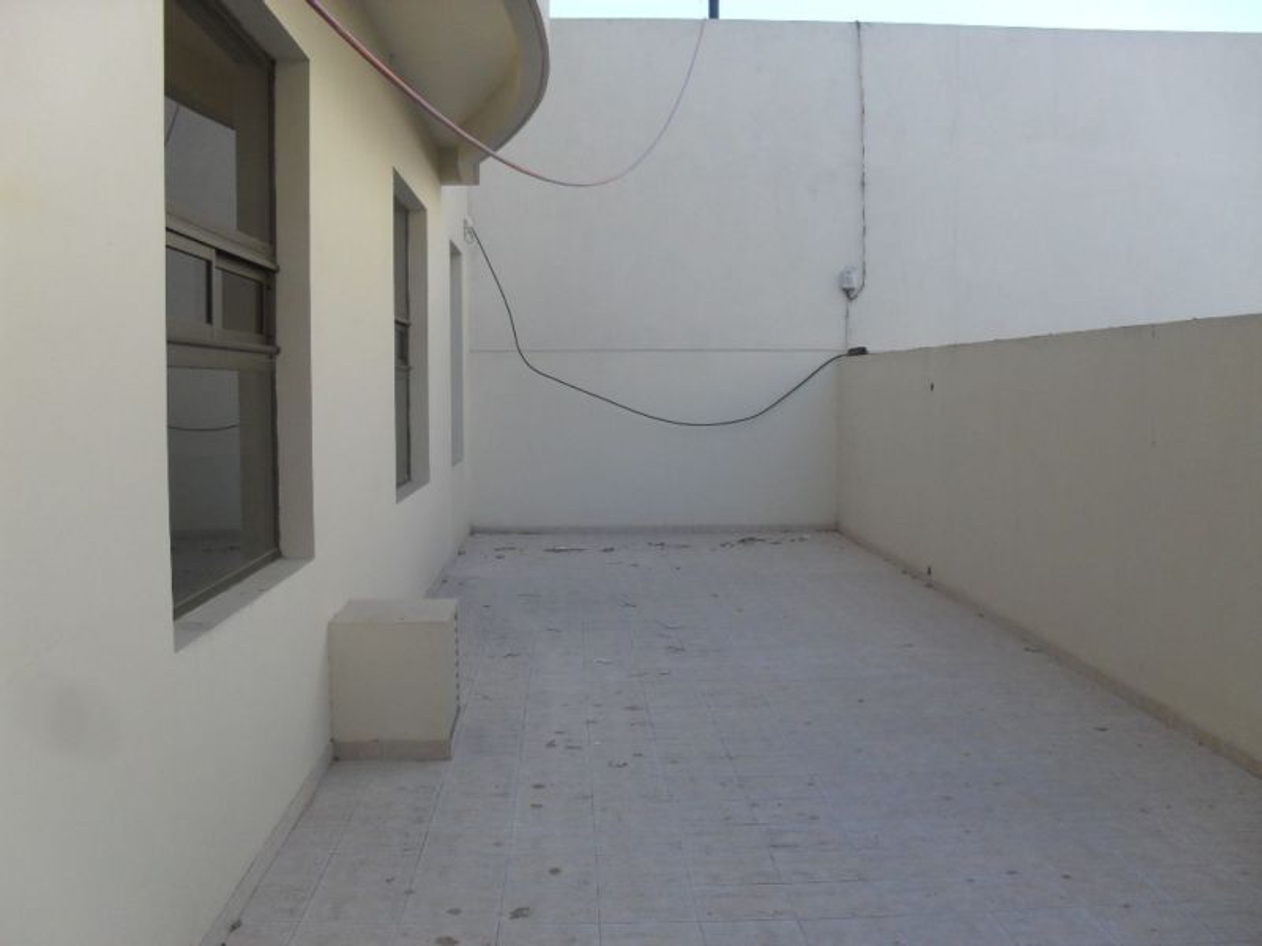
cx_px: 631
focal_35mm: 35
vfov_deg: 40.7
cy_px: 473
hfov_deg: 52.6
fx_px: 1276
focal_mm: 6.3
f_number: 3.2
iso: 100
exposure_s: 1/350
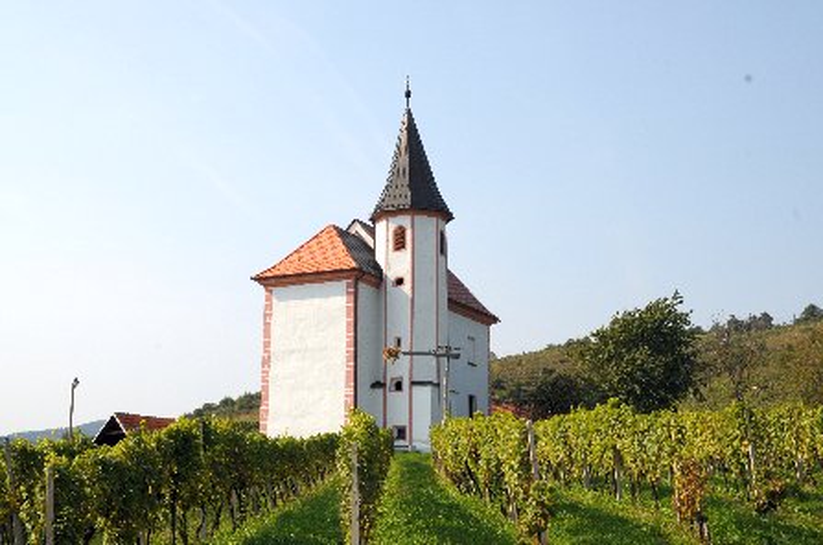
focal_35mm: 51
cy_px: 272
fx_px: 1163
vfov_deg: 26.4
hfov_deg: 39.0
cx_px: 412
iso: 400
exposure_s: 1/500
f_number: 11
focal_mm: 34
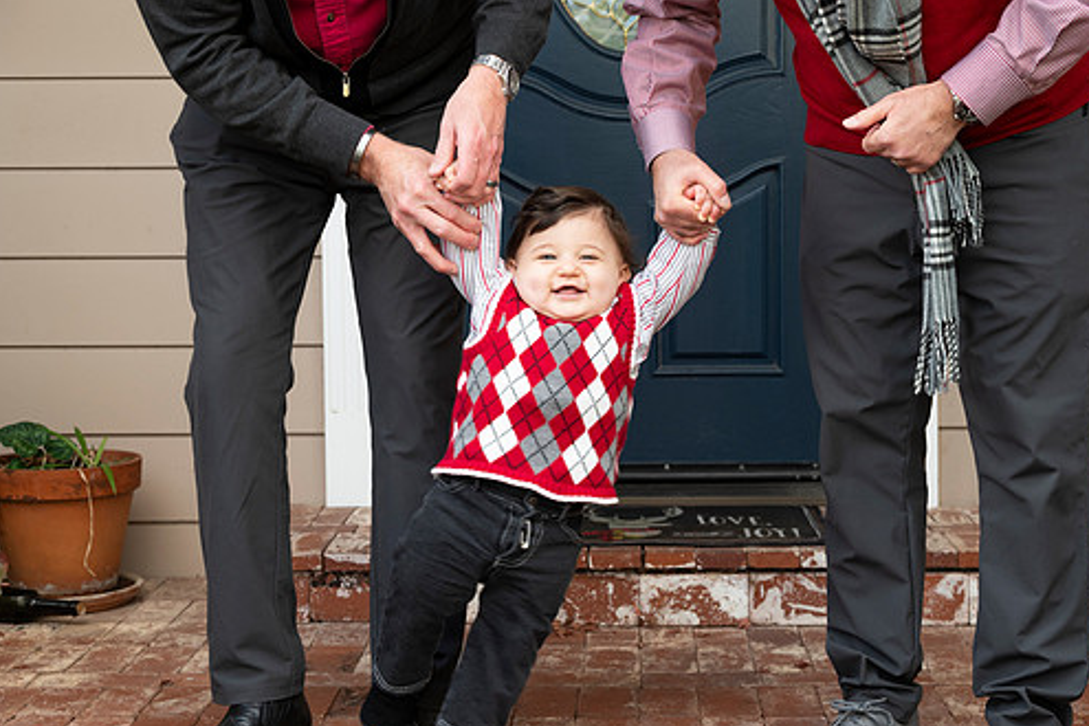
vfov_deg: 20.0
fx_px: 2057
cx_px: 631
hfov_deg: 29.6
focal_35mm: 68
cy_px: 390
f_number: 5.6
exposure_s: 1/100
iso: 400
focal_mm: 58
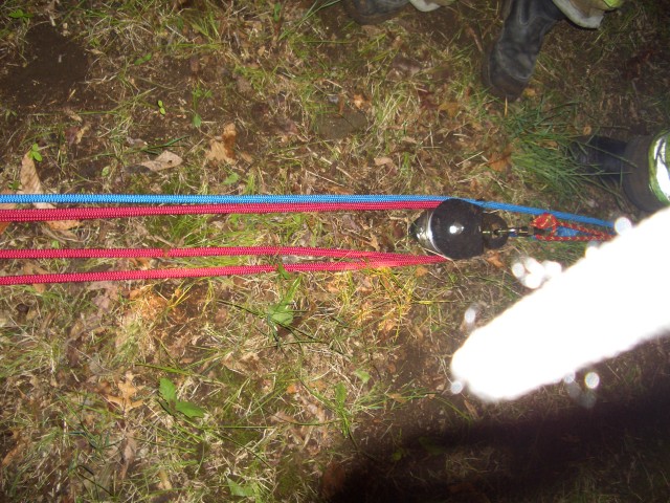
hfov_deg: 52.6
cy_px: 252
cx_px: 335
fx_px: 677
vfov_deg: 40.7
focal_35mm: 35
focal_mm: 5.8
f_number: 2.6
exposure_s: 1/60
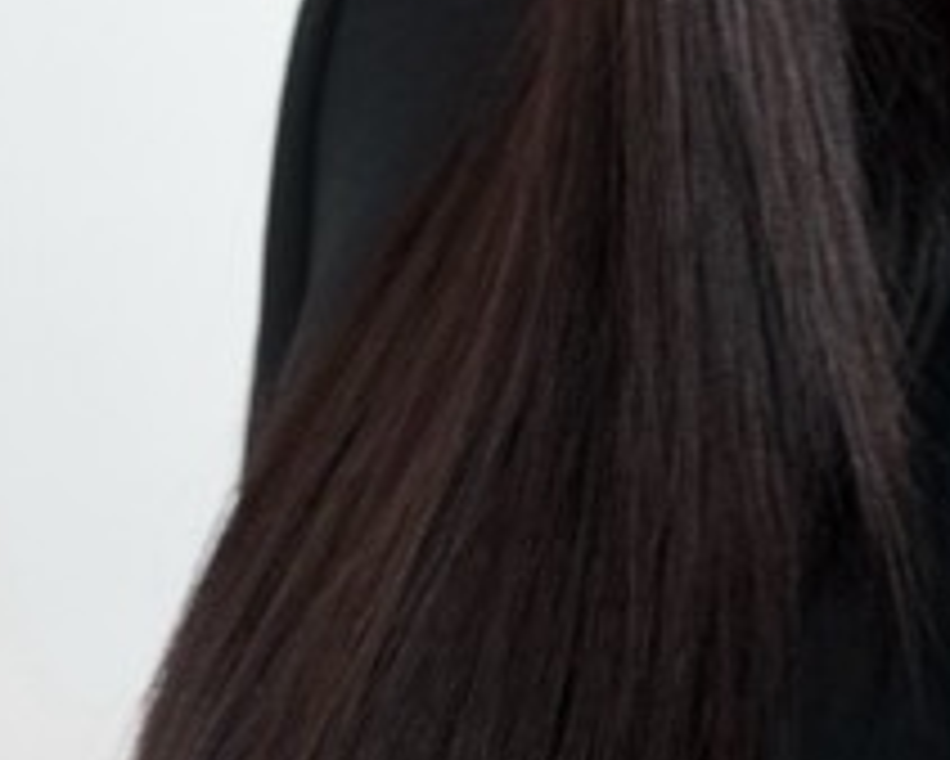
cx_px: 1069
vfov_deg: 7.3
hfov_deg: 9.0
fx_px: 5963
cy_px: 198
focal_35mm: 212
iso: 2000
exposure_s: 1/250
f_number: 5
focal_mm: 34
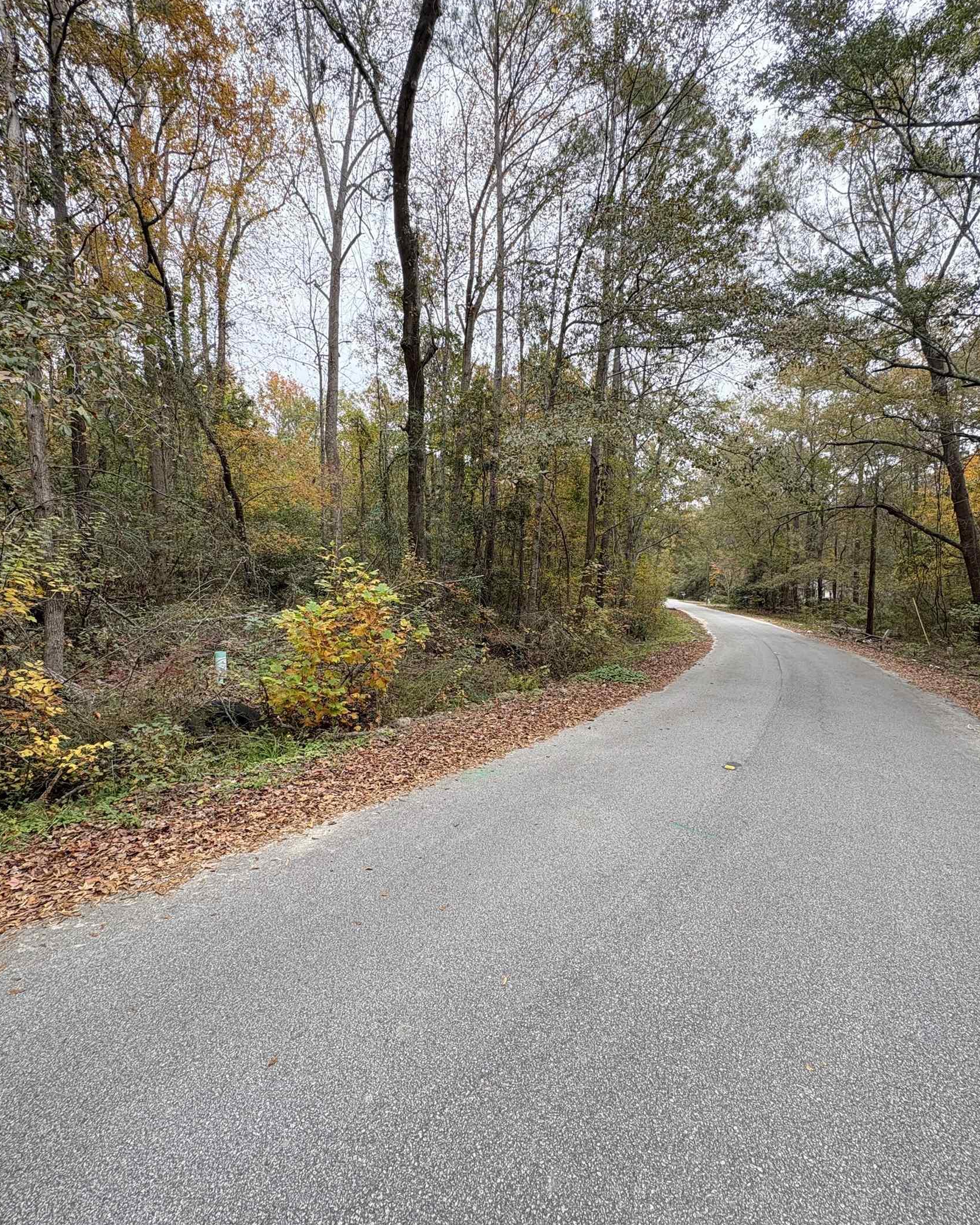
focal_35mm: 15
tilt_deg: -2.6
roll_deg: +0.9
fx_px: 544
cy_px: 595
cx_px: 492
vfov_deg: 96.8
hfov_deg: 84.0
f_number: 2.2
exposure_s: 1/156
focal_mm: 2.22
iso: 64
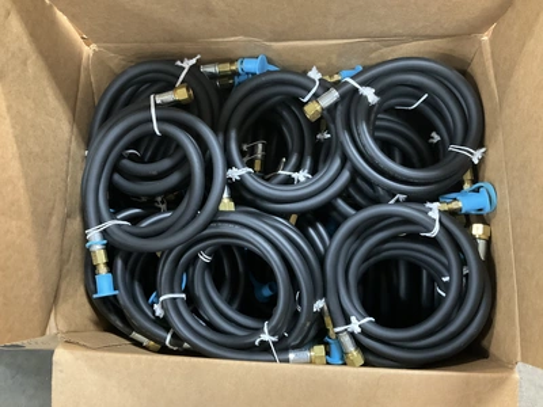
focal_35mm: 29
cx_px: 272
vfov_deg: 48.2
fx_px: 455
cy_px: 204
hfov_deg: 61.7
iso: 500
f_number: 1.8
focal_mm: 3
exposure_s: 1/24
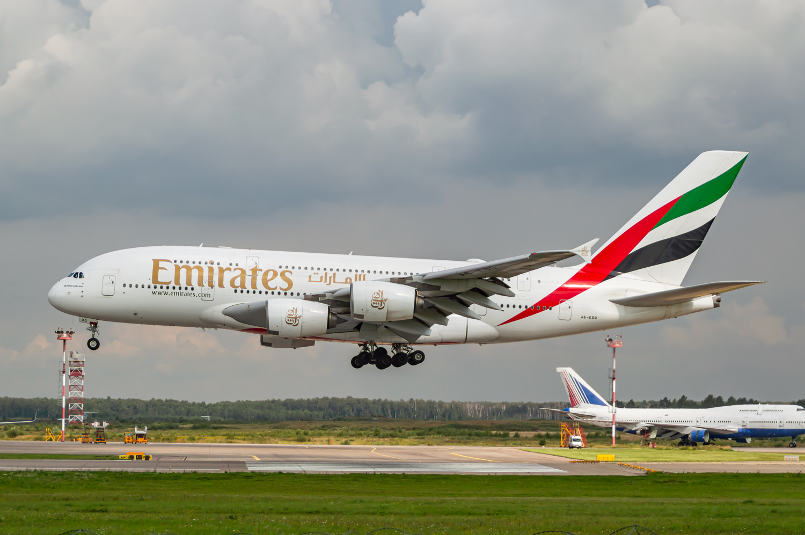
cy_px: 268
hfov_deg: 19.5
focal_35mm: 105
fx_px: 2346
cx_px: 402
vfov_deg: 13.0
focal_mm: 70
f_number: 6.3
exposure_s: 1/2000
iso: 200
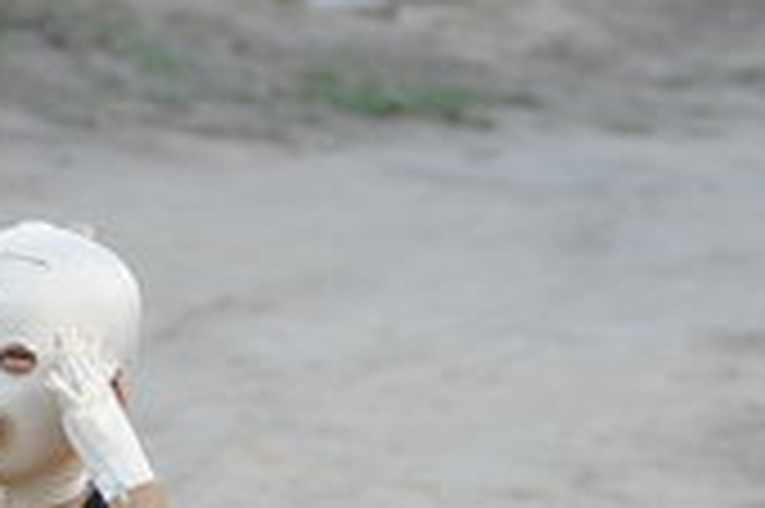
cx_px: 243
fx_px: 4203
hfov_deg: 10.4
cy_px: 784
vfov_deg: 6.8
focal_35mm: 198
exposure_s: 1/125
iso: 500
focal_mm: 56
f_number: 2.8
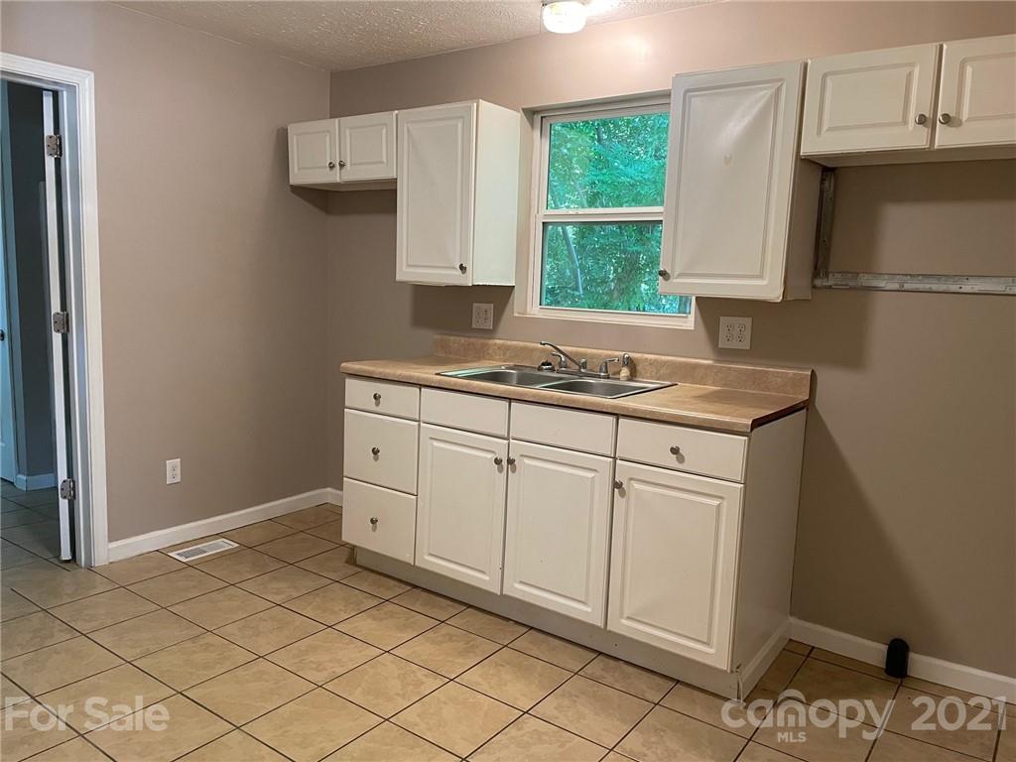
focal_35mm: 26
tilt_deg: -8.0
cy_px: 381
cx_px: 508
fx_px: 763
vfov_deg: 53.1
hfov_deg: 67.3
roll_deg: -1.3
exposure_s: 1/60
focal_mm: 4.2
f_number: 1.6
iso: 160
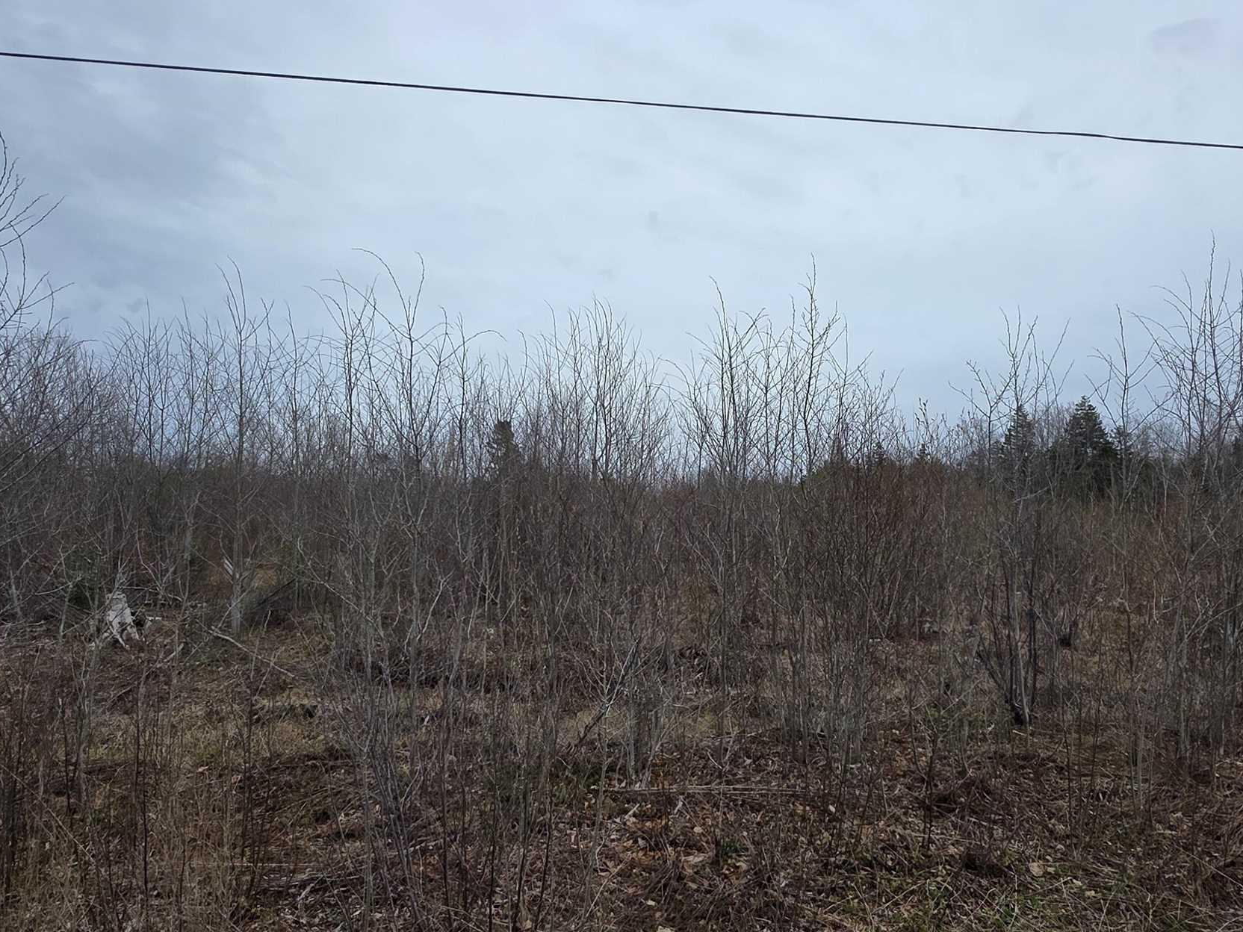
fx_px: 862
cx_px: 663
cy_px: 502
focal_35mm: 24
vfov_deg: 56.8
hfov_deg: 71.5
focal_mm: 2.2
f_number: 1.9
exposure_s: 1/1704
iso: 40
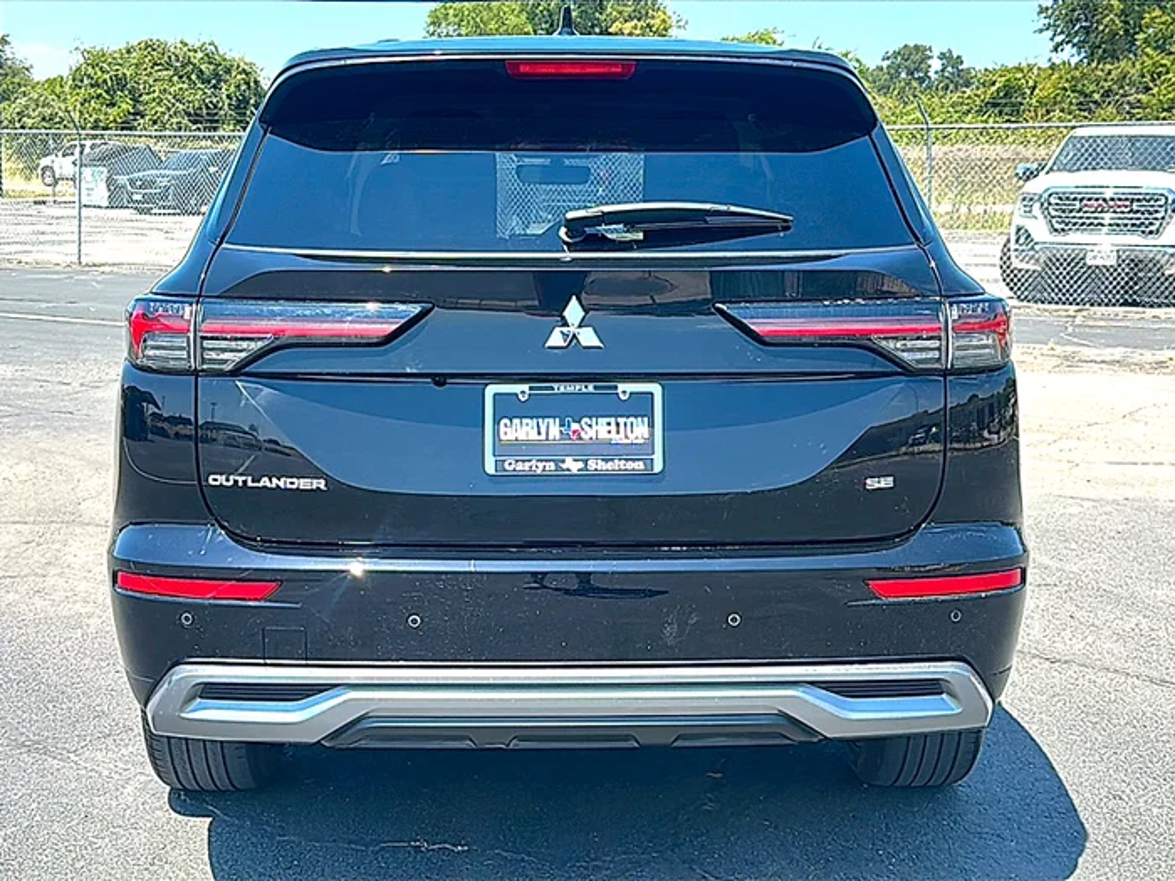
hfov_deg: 44.8
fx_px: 1426
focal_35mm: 42
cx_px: 588
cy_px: 440
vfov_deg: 34.3
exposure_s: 1/2037
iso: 80
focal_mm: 6.86
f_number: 1.78
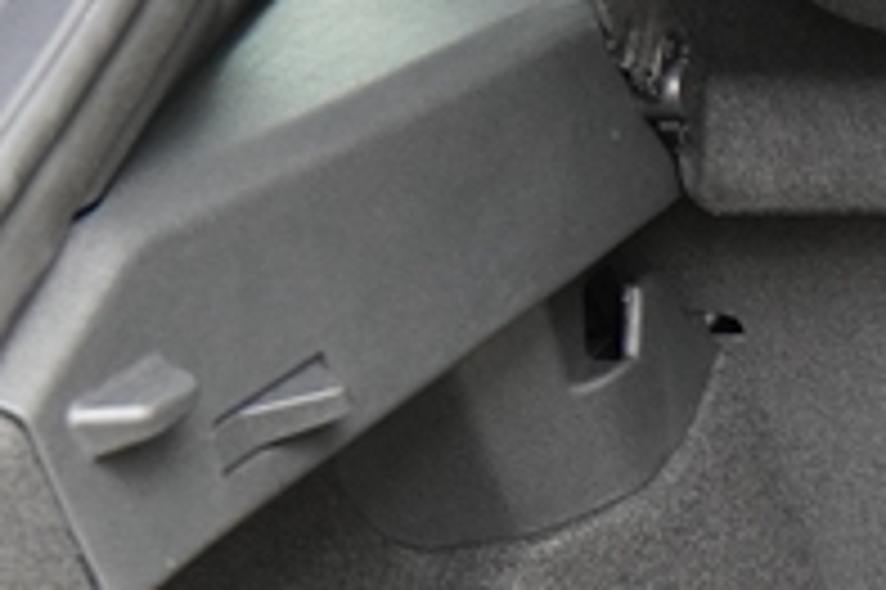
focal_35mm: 133
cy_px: 831
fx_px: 3261
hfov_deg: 12.9
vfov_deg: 10.1
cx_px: 1902
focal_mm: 17
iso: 1000
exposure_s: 1/160
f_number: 4
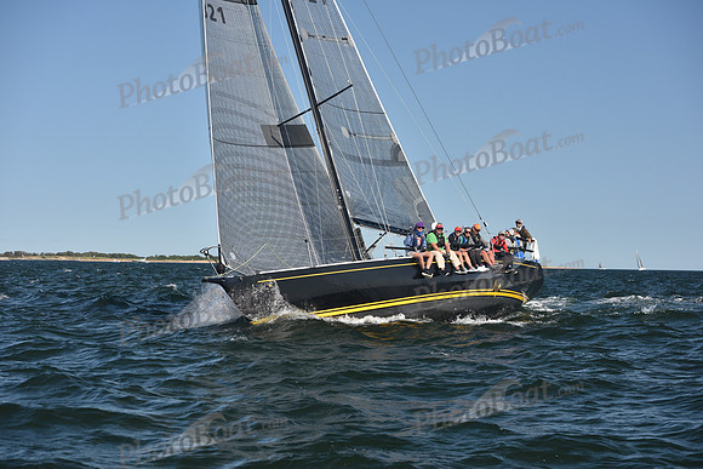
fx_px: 1367
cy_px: 234
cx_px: 352
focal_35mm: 70
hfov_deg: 28.8
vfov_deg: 19.5
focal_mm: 70
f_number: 5
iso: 250
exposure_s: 1/800
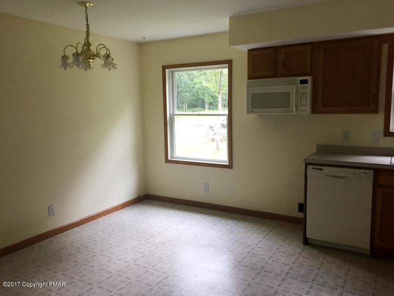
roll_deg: +0.0
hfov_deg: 61.7
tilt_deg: -5.1
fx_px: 330
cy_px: 148
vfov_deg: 48.2
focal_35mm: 29
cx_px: 197
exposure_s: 1/30
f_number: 2.2
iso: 50
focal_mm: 4.15
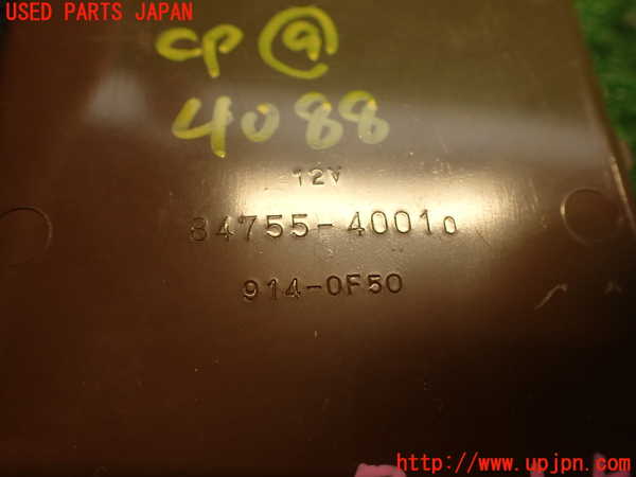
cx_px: 318
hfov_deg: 60.0
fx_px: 551
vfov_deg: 46.8
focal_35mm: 30
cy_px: 238
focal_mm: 5.4
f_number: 2.3
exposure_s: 1/40
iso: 200
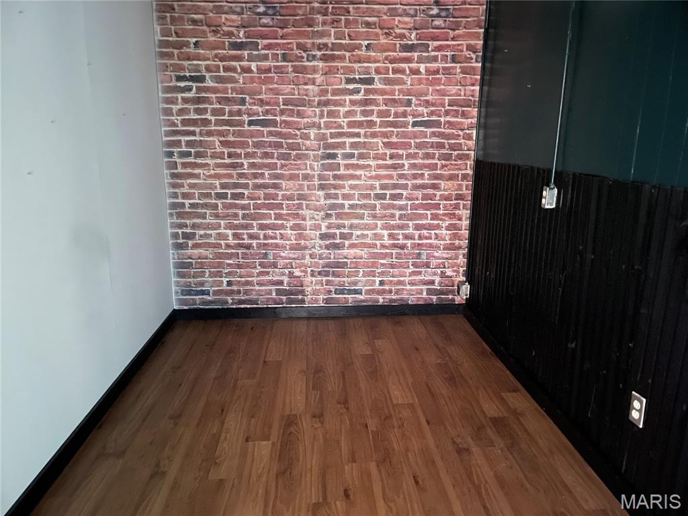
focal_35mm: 26
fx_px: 517
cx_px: 344
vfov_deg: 53.1
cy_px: 258
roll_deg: +0.4
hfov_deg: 67.3
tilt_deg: -13.9
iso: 640
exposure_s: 1/2
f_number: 1.6
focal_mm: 4.2
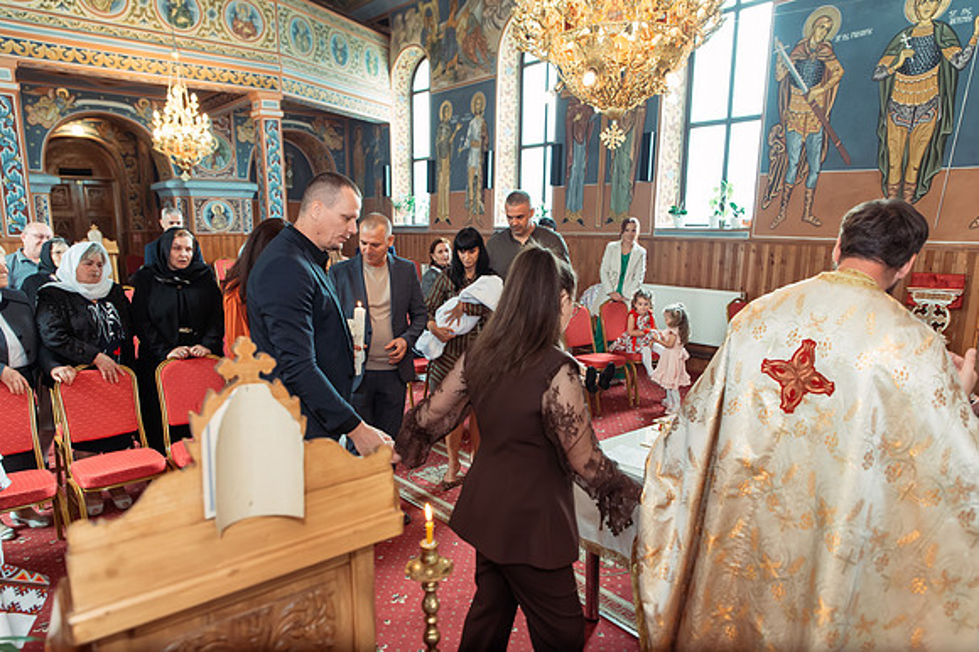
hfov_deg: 73.8
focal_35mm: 24
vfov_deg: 53.1
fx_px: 652
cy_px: 326
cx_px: 490
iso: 2500
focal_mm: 24
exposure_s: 1/250
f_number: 3.5
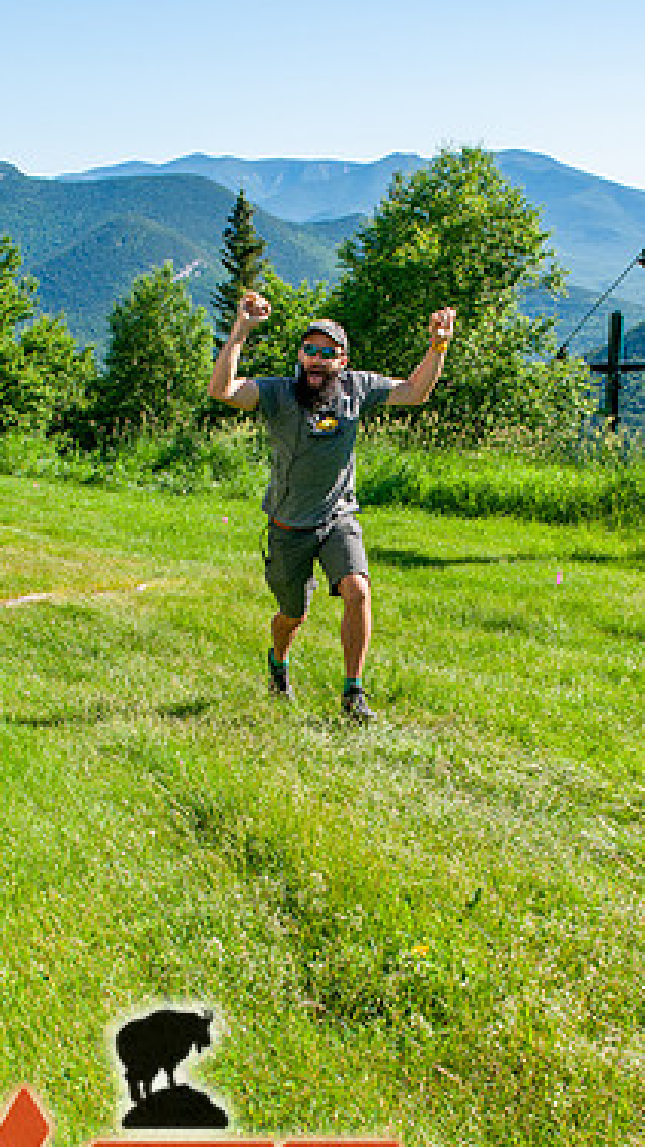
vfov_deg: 45.3
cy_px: 663
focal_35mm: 45
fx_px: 1369
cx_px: 348
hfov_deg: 26.5
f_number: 8
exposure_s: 1/400
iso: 200
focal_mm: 24
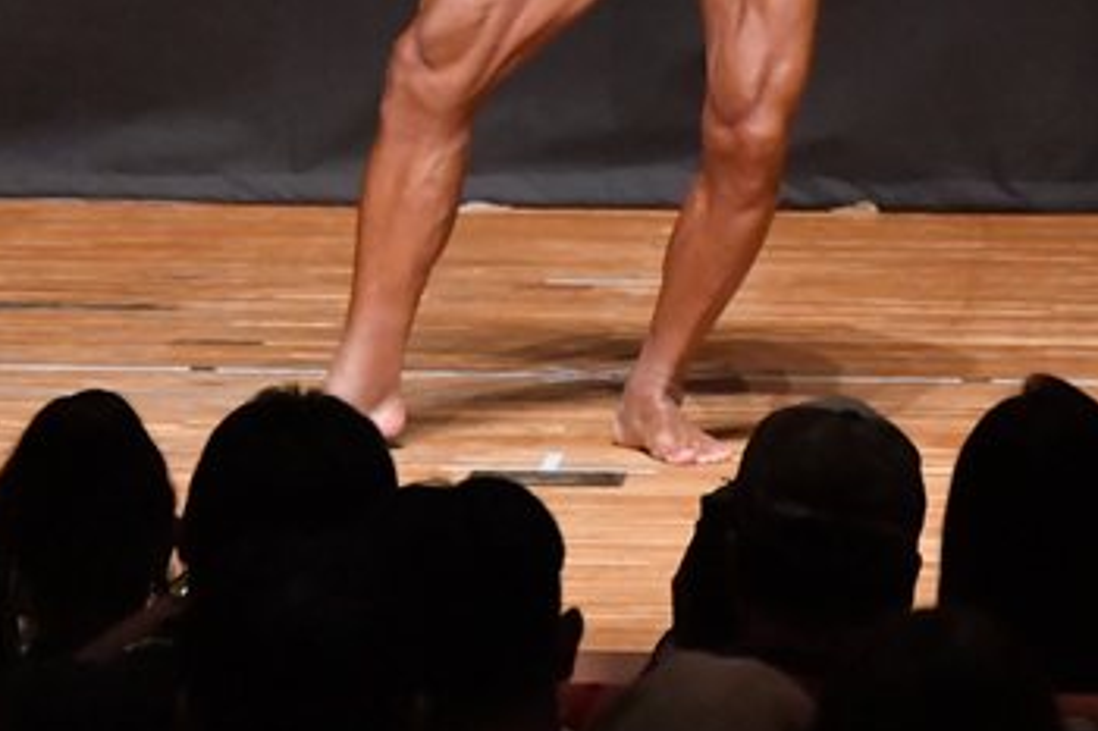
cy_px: -50
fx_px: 18230
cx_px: 535
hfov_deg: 3.4
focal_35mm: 598
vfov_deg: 2.3
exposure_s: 1/400
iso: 10000
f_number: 5.6
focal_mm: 180
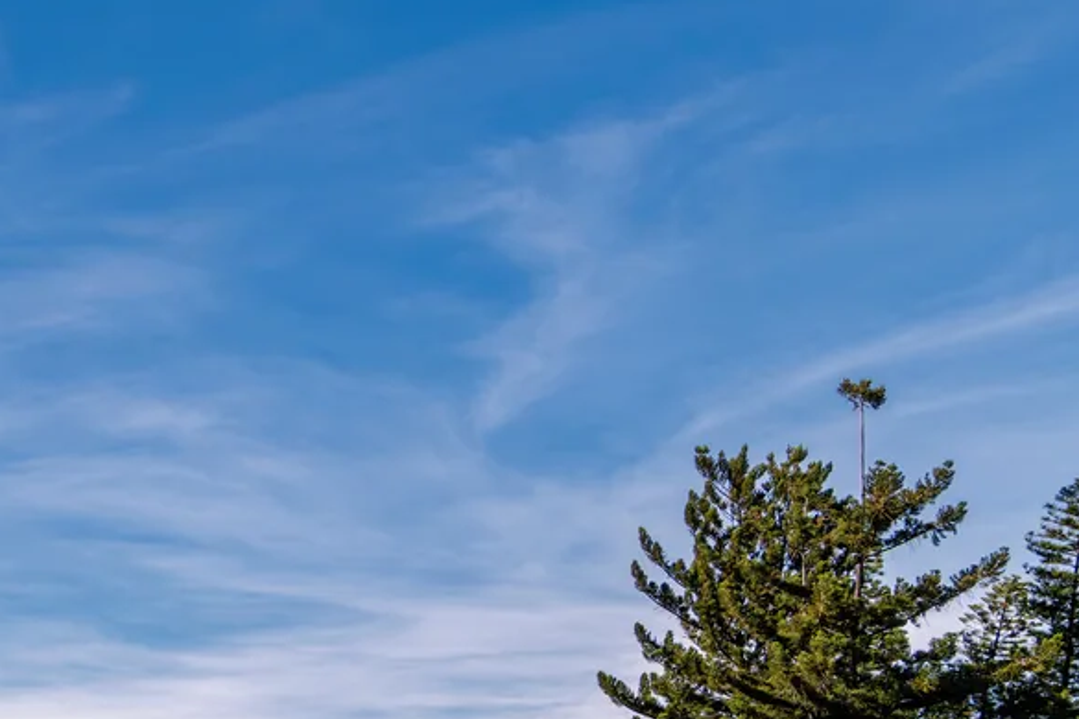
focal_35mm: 93
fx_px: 2787
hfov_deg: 19.8
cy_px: 858
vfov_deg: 14.3
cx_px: -395
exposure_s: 1/320
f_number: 9
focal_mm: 34
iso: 100
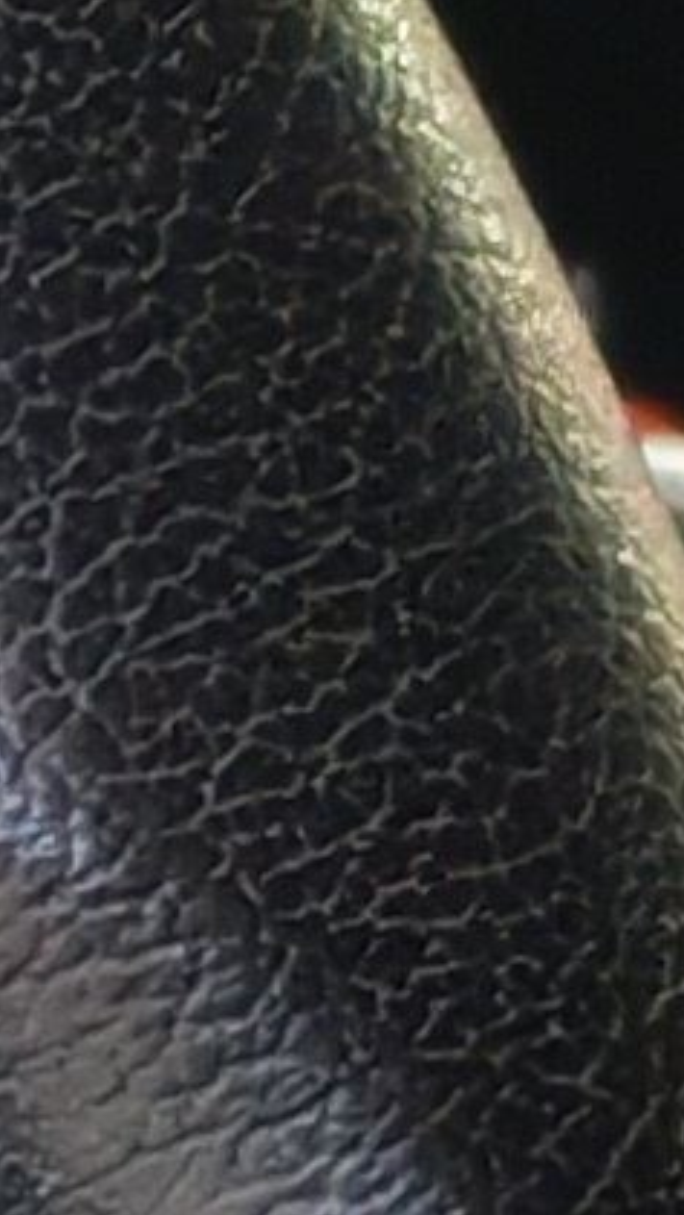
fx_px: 11278
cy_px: 2834
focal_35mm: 350
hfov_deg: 2.9
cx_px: -4811
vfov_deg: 5.9
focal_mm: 6.12
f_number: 1.9
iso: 1828
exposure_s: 1/50
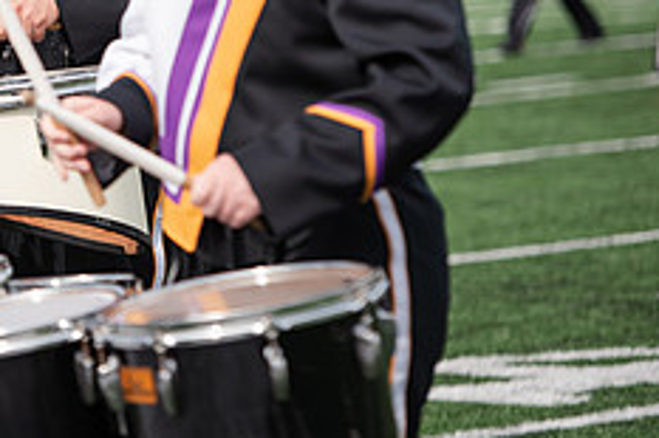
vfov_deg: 4.1
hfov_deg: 6.1
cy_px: -64
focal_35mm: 336
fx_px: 6146
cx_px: -107
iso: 160
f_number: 4
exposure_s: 1/1600
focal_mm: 135
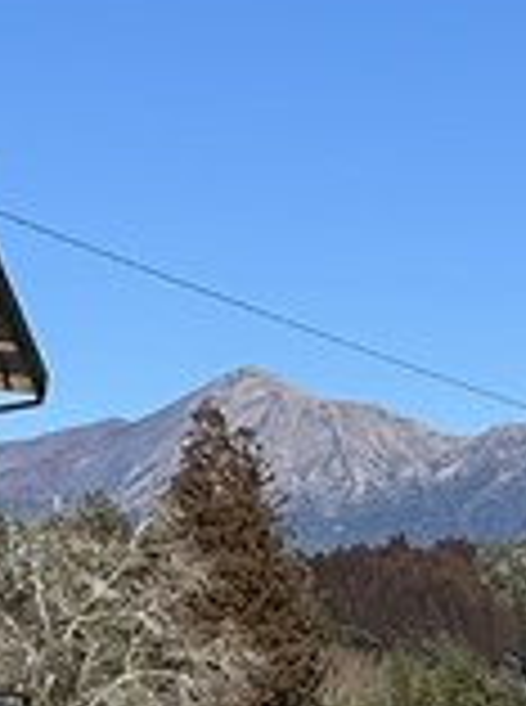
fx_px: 3458
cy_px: 508
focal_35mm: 170
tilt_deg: +2.9
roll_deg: +0.4
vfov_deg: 11.6
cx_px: 396
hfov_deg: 8.7
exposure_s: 1/4115
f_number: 1.5
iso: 50
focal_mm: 5.7
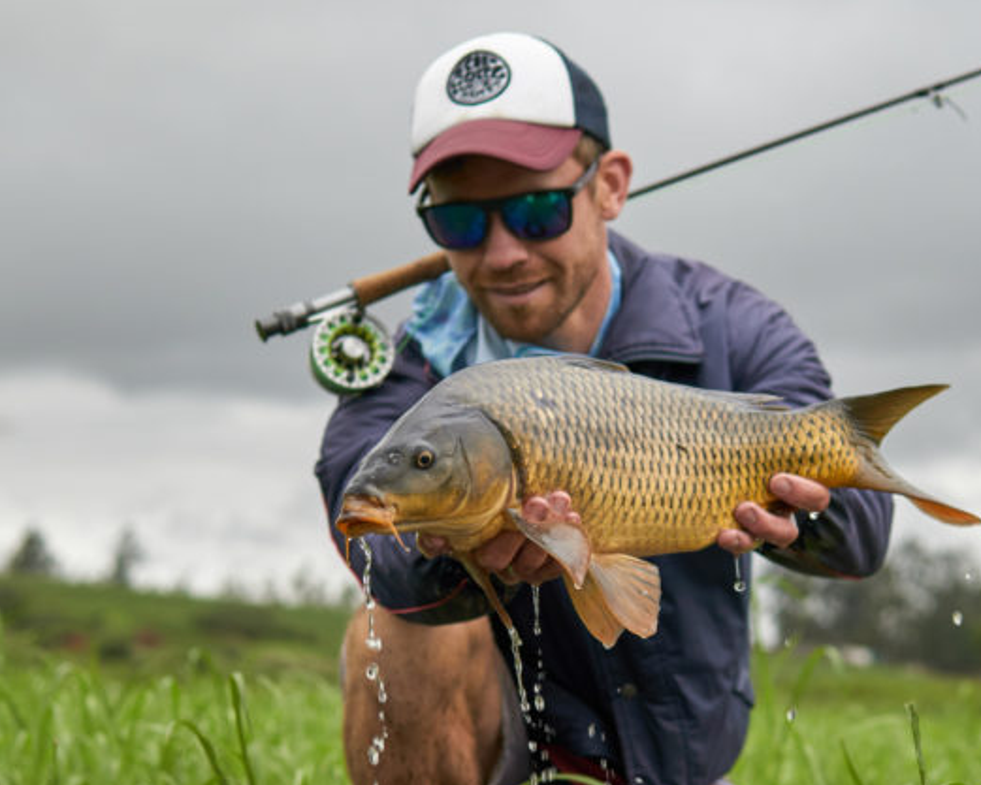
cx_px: 693
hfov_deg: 22.9
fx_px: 2410
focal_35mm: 83
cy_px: 504
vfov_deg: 18.5
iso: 100
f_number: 2.5
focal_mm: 30
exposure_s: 1/250
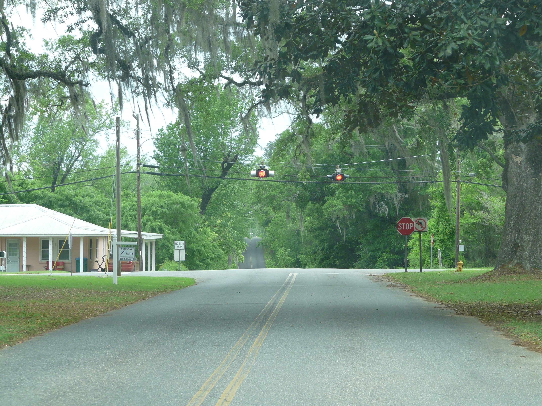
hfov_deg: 24.1
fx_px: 1268
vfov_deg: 18.2
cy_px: 203
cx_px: 271
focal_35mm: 81
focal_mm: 13.3
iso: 100
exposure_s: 1/100
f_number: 4
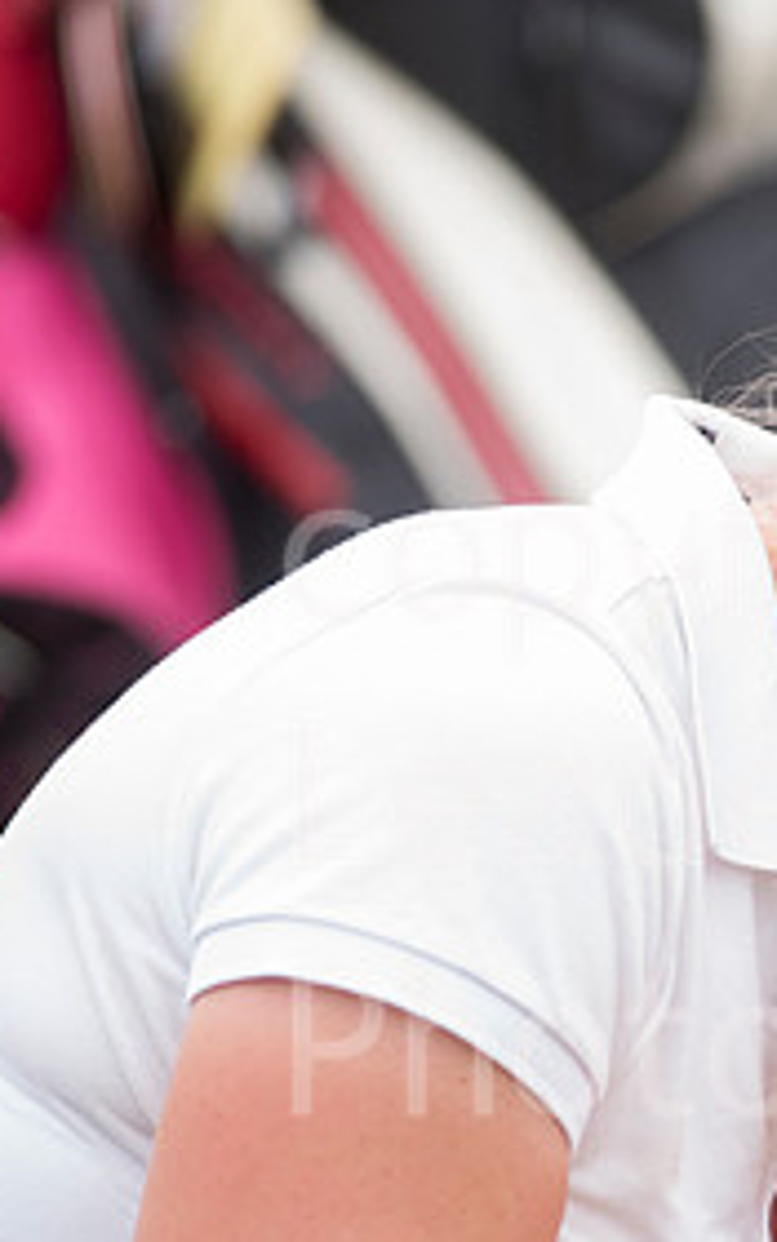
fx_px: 21481
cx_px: 866
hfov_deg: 2.1
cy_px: 836
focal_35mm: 634
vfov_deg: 3.3
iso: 800
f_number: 4
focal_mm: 300
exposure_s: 1/1250
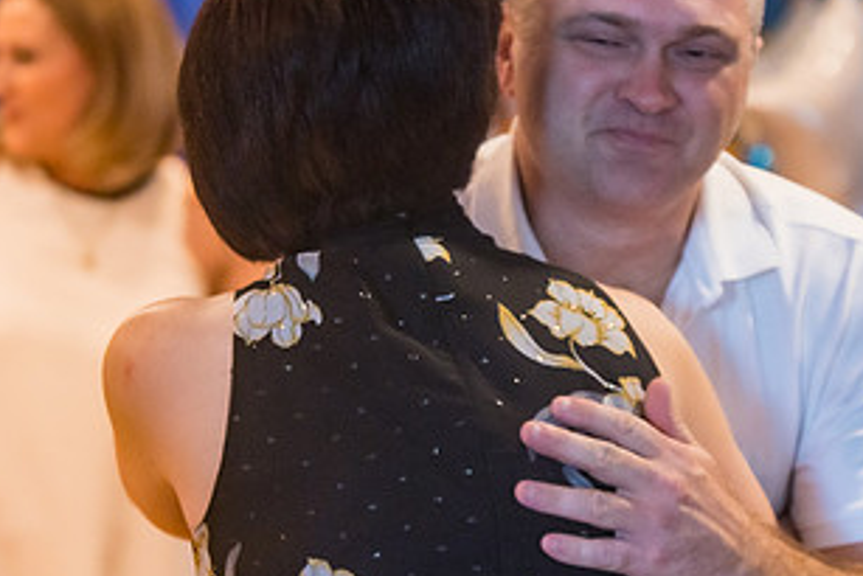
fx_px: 3621
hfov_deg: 13.6
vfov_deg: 9.1
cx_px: 478
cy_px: 277
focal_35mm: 151
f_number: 3.5
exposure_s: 1/160
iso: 3200
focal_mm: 80
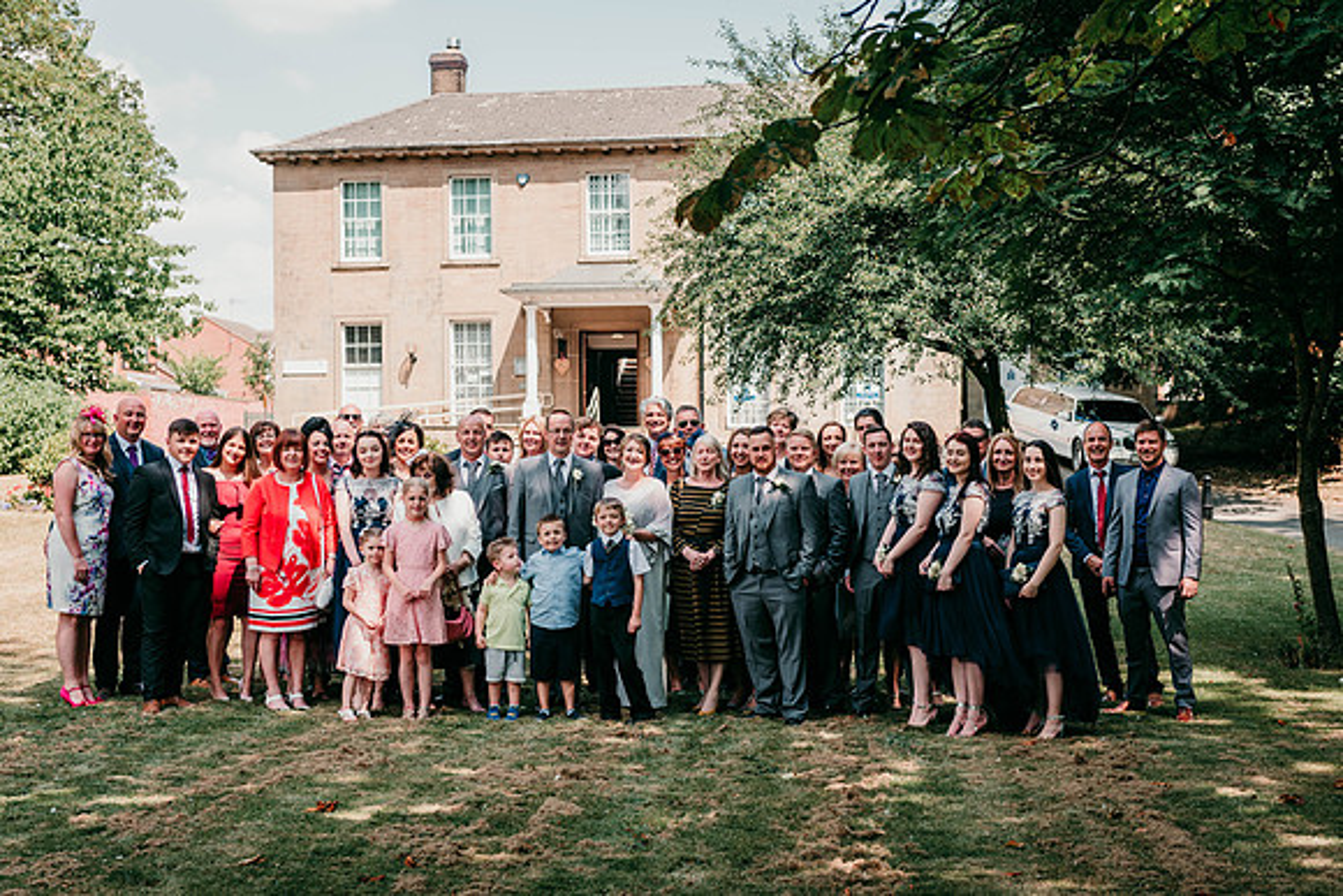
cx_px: 672
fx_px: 2167
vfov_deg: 23.4
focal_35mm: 58
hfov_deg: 34.4
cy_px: 448
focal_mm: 58
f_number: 4.5
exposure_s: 1/320
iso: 100
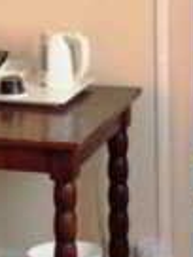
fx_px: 1531
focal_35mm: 206
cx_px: 98
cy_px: 43
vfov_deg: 9.6
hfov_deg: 7.2
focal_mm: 4.28
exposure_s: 1/20
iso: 80
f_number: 2.4
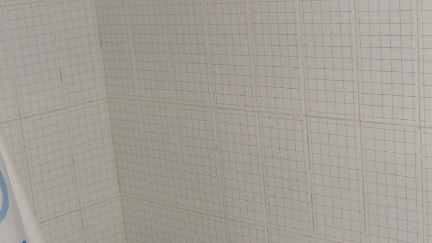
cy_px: 198
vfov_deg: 17.3
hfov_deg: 30.6
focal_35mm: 69
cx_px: 223
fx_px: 790
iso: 100
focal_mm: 5.1
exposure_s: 1/40
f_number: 3.9
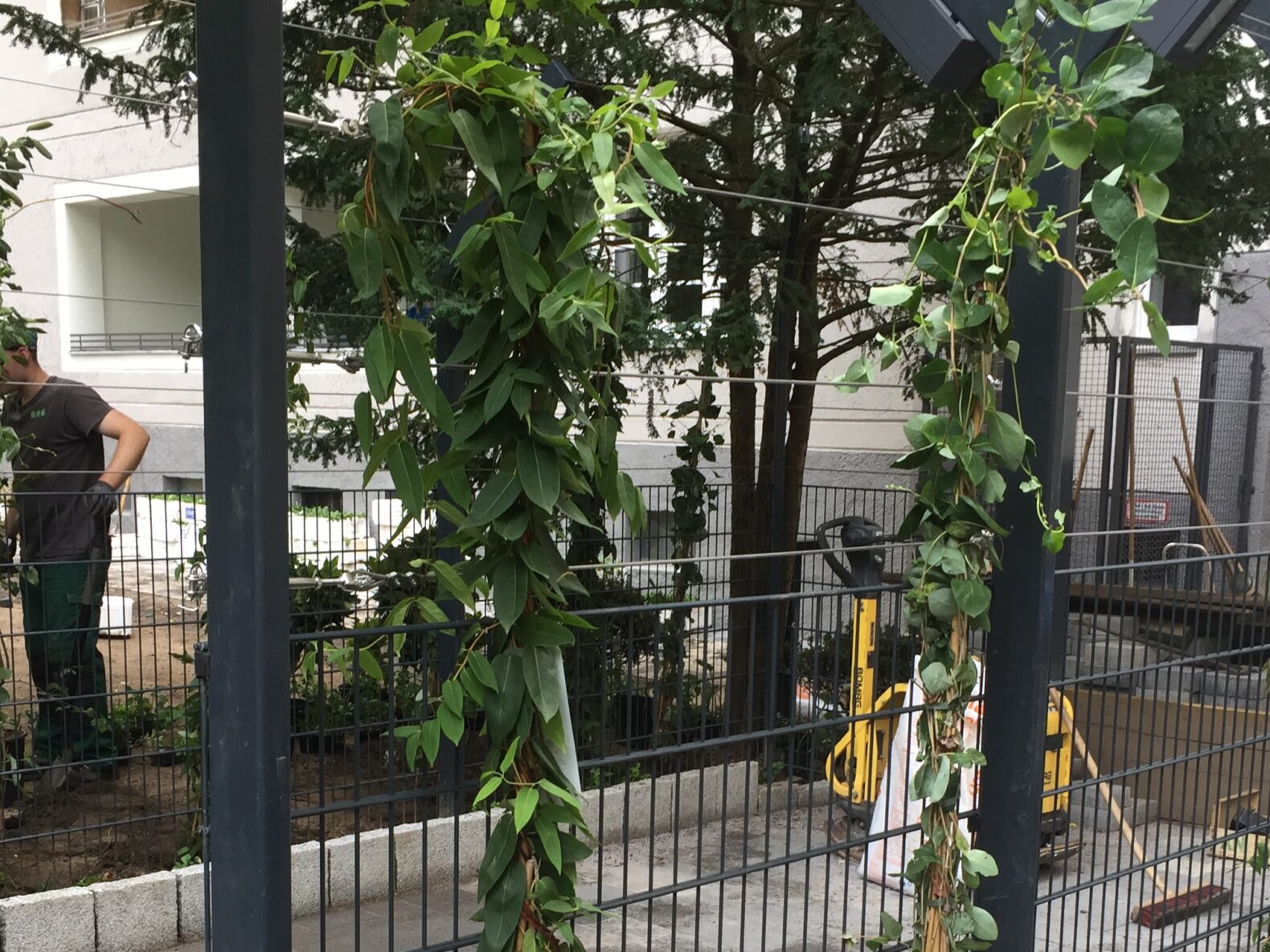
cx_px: 669
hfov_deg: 40.4
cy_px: 740
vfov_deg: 30.3
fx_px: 1724
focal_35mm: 47
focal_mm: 4.15
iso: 40
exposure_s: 1/100
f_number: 2.2
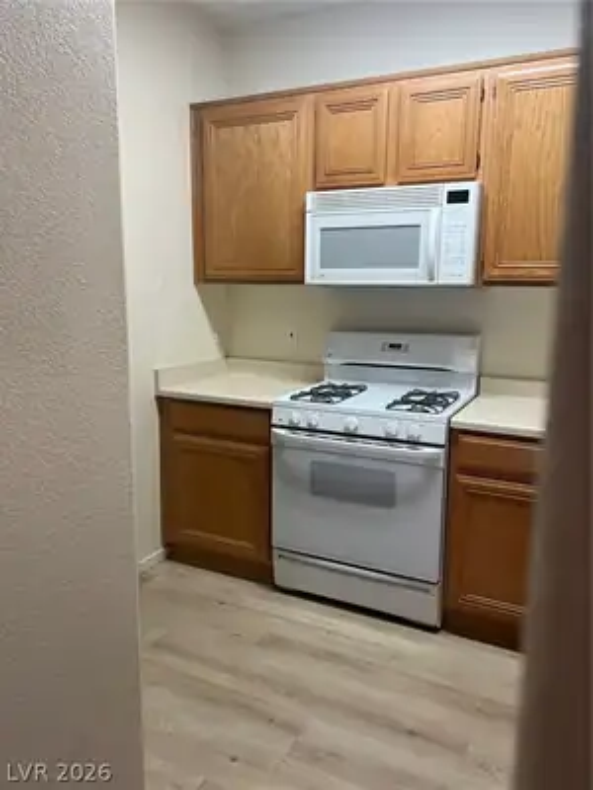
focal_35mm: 26
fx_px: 594
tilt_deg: -11.3
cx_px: 296
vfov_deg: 67.3
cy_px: 395
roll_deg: -0.6
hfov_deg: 53.1
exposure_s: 1/120
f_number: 1.5
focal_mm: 5.7
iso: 125
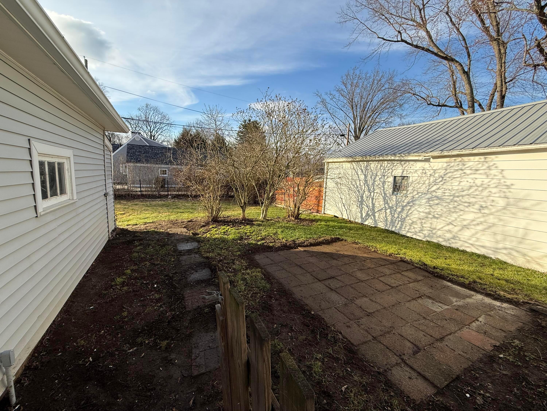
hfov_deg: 102.1
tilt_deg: -8.1
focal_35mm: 14
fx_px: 221
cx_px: 274
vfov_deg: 85.7
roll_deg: -2.5
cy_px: 206
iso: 50
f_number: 2.2
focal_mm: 2.22
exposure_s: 1/955
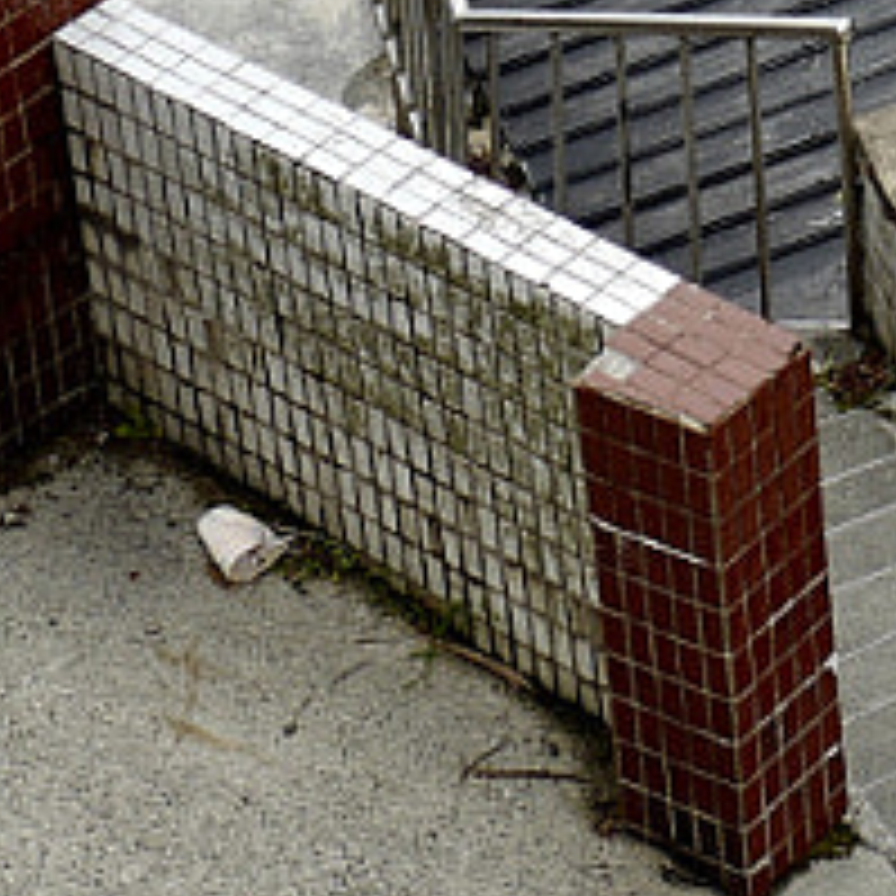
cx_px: 1405
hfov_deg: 8.9
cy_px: -1063
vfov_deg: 8.5
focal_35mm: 191
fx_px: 5593
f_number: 1.7
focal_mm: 28
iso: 100
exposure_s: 1/200
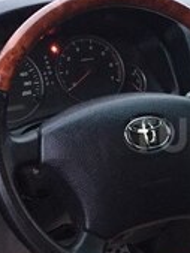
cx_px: 245
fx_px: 621
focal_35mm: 85
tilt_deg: -22.3
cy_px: 135
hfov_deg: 16.5
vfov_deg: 23.0
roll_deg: -4.4
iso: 250
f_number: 2.2
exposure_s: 1/17
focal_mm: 4.15
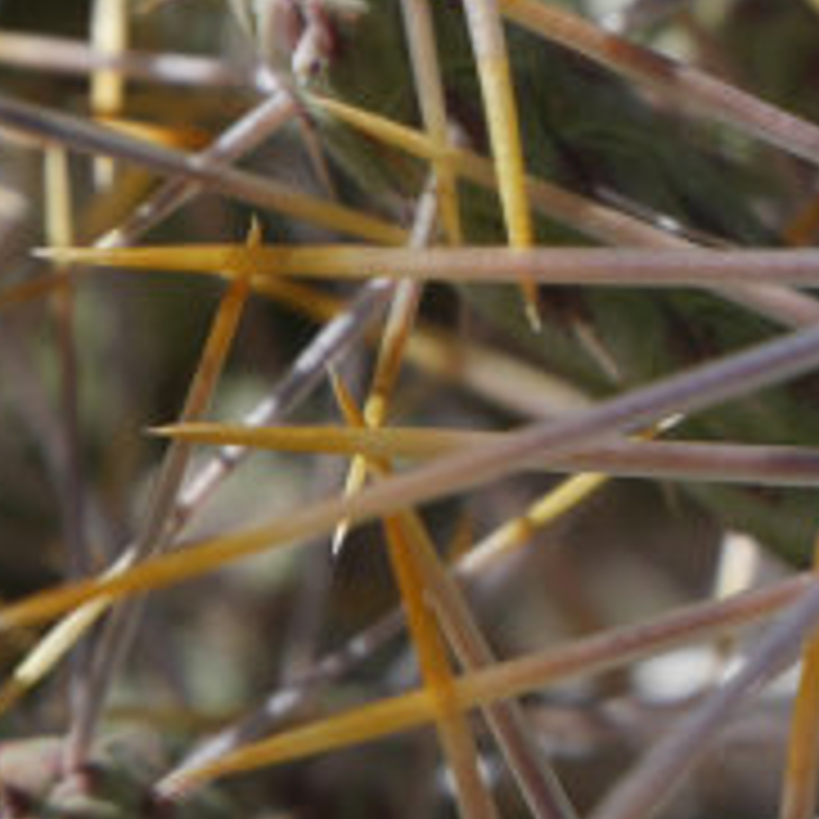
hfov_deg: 2.0
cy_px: 112
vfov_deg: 2.0
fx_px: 23877
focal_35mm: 892
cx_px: 914
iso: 200
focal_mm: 150
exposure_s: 1/500
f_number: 7.1
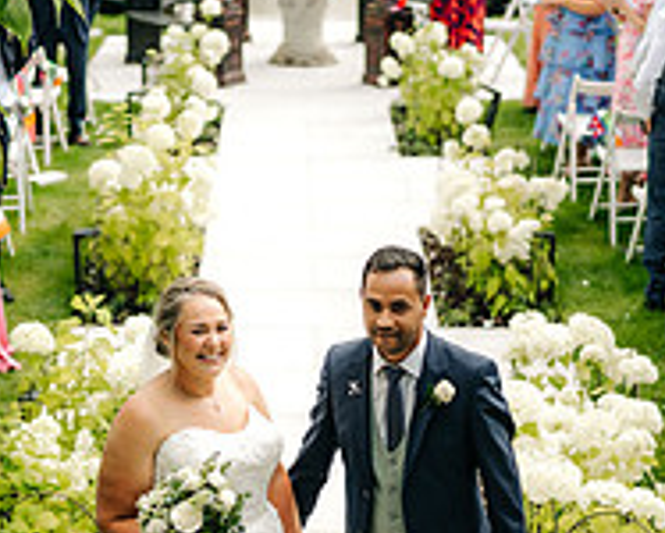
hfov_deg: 18.2
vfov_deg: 14.7
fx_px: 2069
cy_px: 265
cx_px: 256
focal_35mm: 105
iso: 100
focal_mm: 35
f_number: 1.4
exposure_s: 1/2500
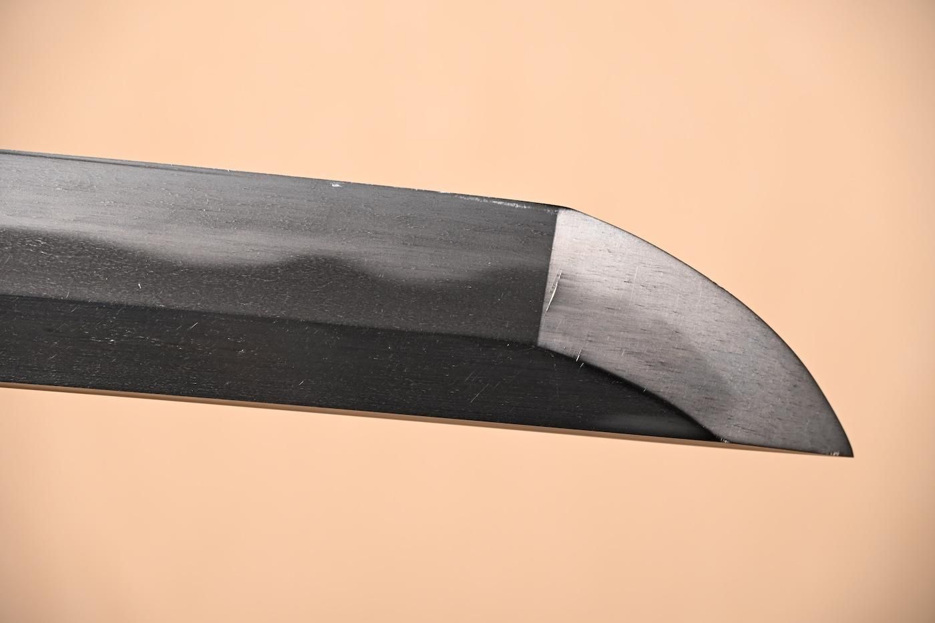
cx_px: 468
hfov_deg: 14.7
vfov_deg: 9.8
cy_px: 312
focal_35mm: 140
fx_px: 3622
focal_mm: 93
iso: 100
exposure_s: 1/2
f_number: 5.6
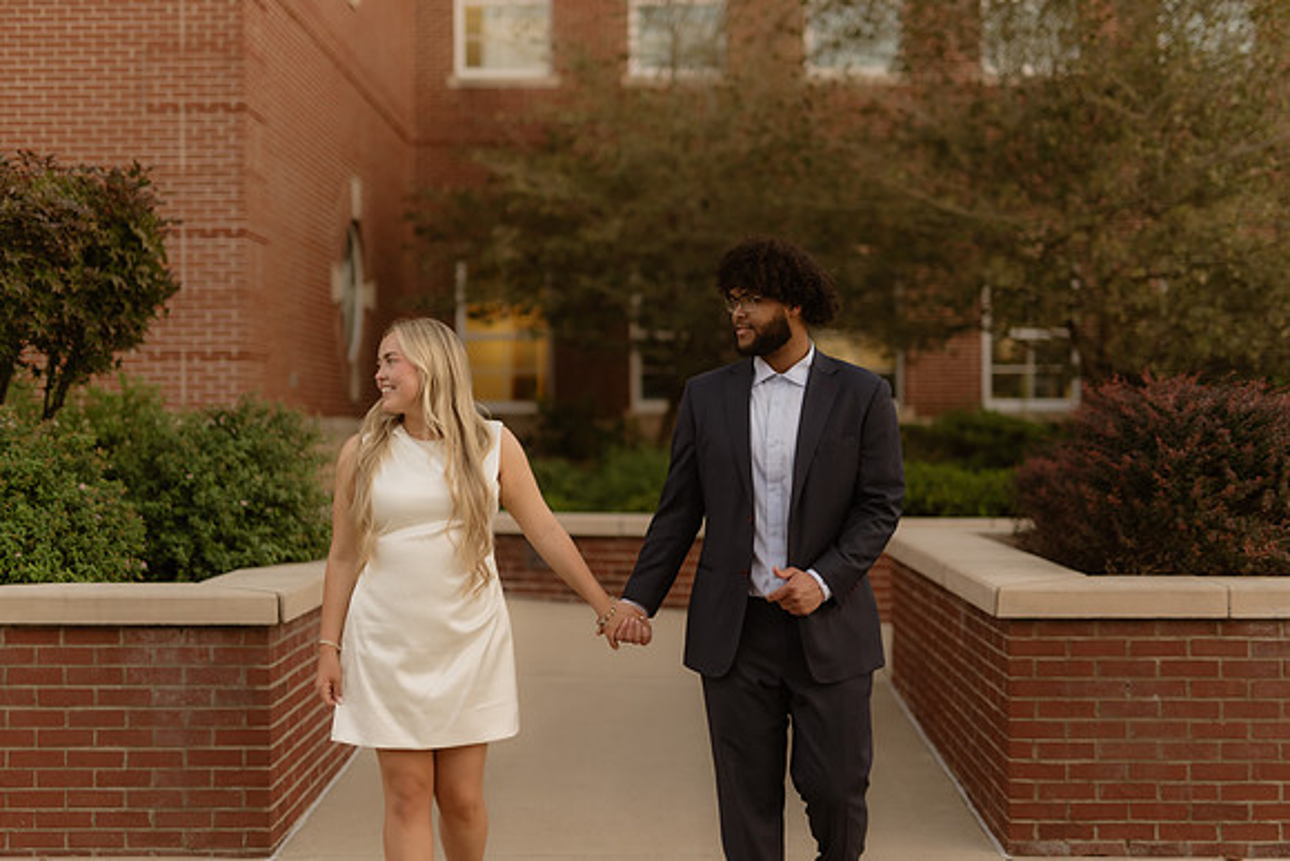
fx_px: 1856
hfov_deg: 38.3
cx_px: 654
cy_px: 416
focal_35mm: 52
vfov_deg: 26.1
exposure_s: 1/320
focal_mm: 50
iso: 250
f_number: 1.4
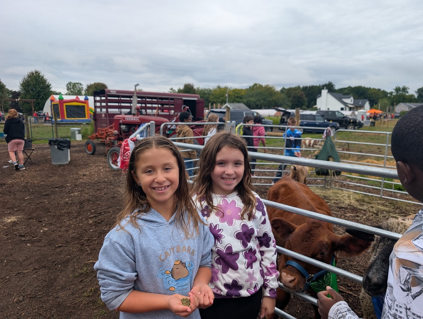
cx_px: 212
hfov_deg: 71.5
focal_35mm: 24
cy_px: 160
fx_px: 294
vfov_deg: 56.9
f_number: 1.68
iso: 22
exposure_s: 1/555
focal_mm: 6.9
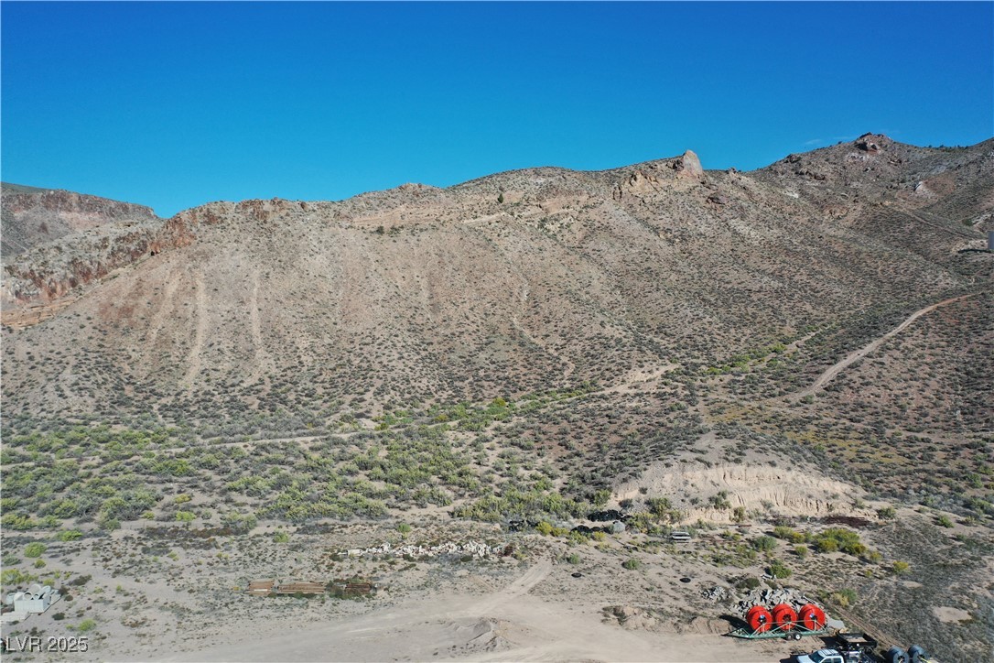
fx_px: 773
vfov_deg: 46.4
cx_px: 497
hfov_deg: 65.5
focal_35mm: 28
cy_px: 332
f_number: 2.8
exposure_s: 1/2500
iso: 100
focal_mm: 10.26
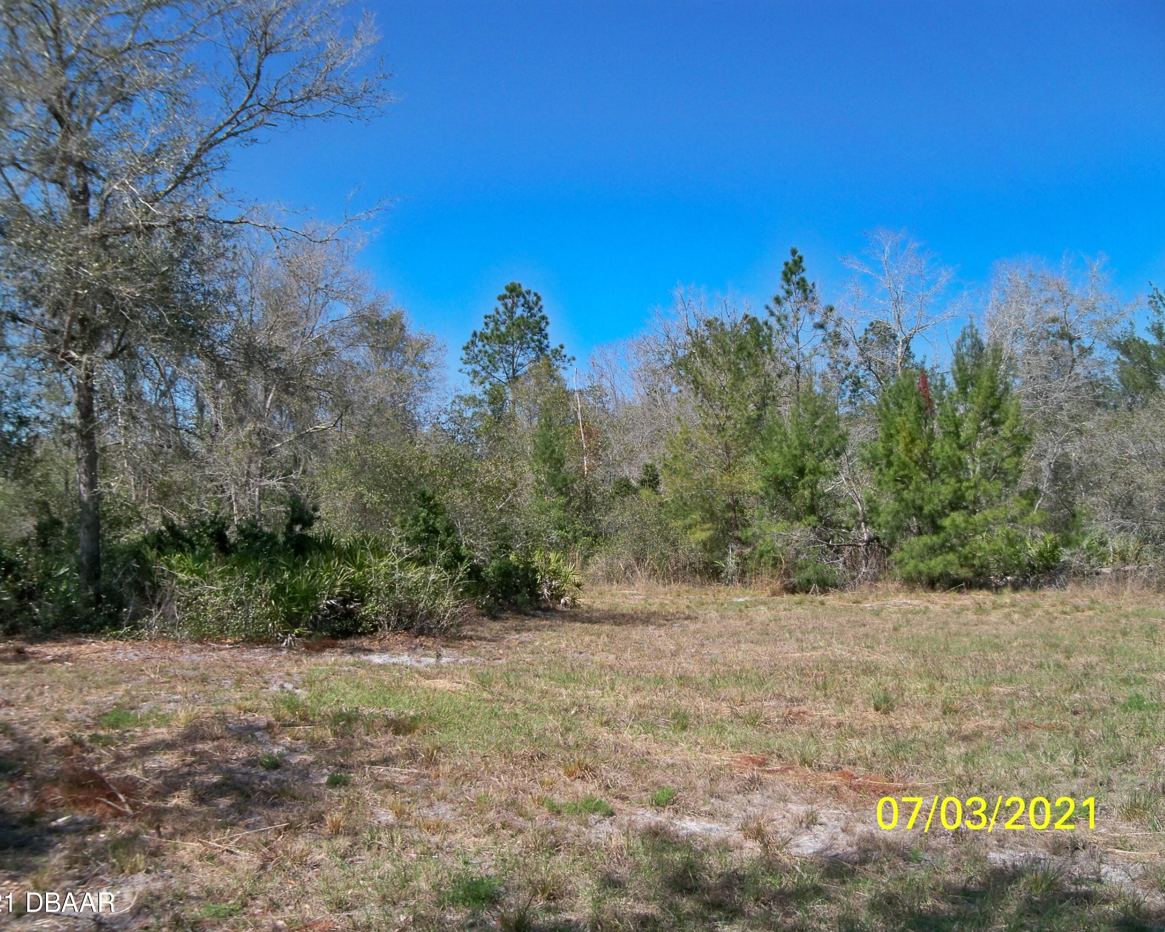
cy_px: 465
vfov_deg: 40.1
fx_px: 1276
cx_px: 567
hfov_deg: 49.1
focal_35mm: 37
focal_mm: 6.2
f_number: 3.5
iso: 80
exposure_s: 1/640
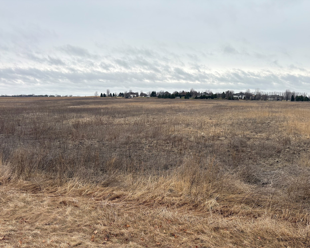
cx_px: 168
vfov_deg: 51.5
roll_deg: -0.6
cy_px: 128
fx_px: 257
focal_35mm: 28
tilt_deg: -3.5
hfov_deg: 62.1
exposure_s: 1/1099
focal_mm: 5.96
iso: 50
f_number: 1.6
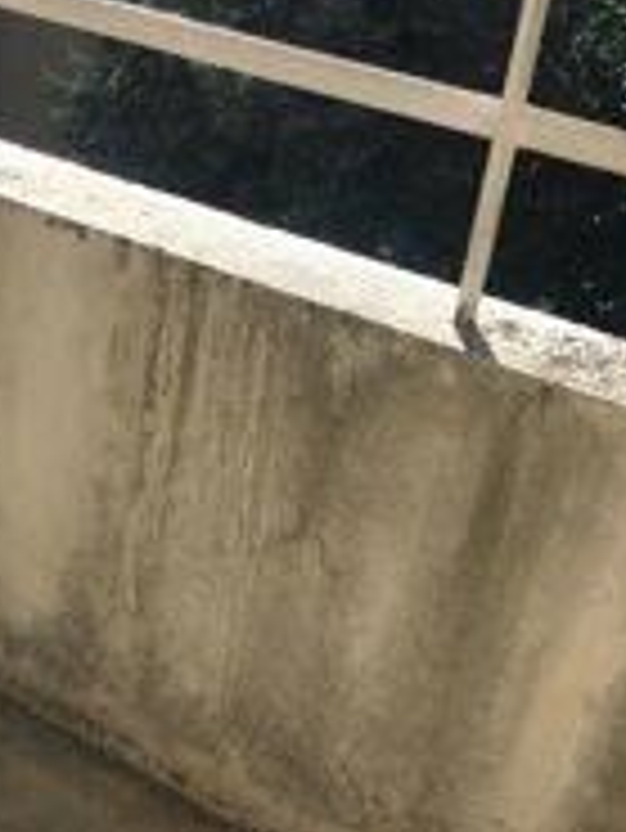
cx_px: -36
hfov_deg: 21.0
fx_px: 1614
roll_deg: -1.3
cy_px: 888
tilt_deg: -42.6
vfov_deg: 26.9
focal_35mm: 67
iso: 25
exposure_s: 1/1672
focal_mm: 4.15
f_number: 2.2
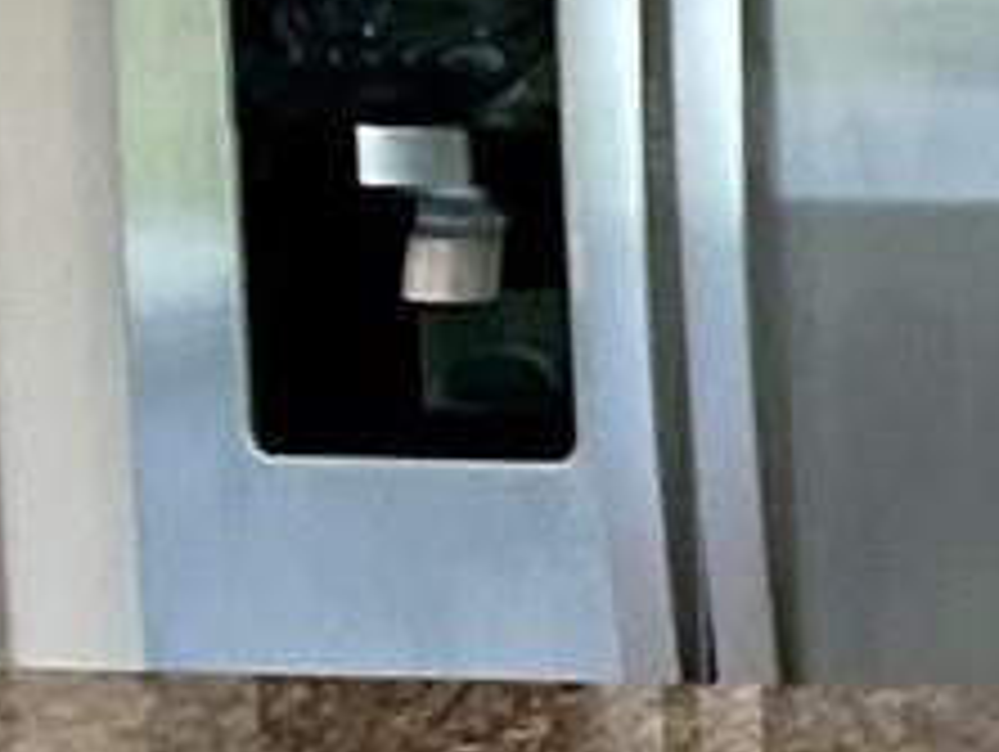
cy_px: 216
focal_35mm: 209
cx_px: 3384
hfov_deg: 7.7
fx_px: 6038
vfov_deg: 7.1
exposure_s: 1/60
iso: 40
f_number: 1.8
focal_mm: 3
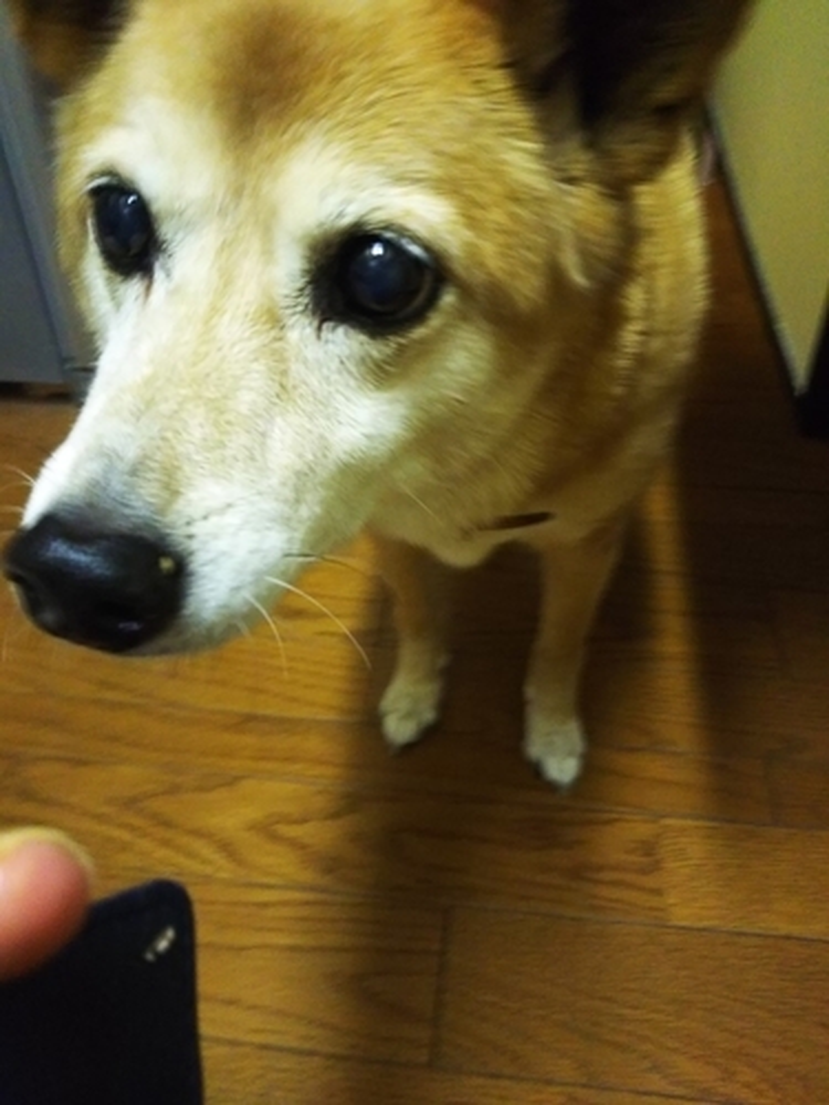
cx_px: 414
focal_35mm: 30
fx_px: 958
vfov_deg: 60.0
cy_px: 552
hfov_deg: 46.8
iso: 640
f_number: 2.2
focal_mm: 4
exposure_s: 1/13
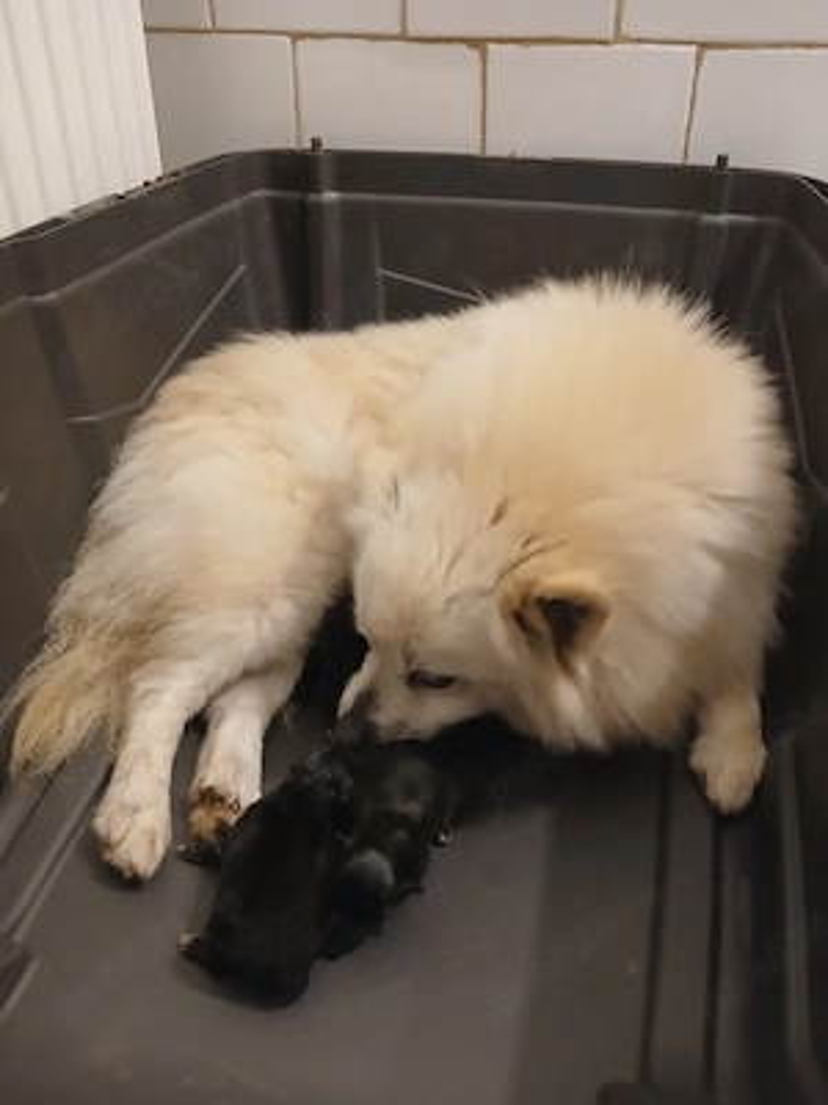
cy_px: 552
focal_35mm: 26
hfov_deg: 53.1
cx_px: 414
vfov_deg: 67.3
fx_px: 829
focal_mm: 3.98
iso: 500
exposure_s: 1/25.1
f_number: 1.8
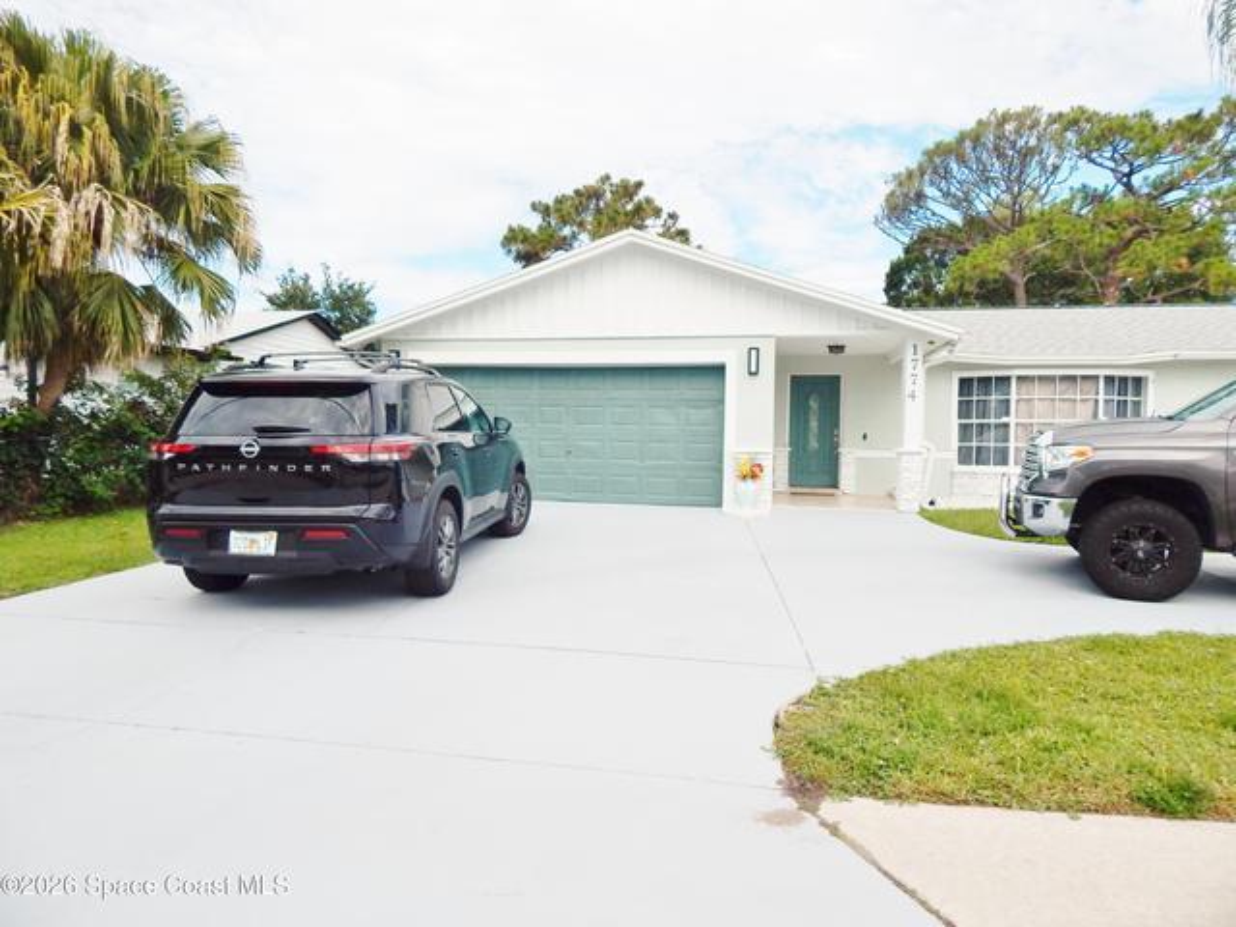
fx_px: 786
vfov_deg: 61.1
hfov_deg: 76.4
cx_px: 618
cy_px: 464
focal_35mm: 22
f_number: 6
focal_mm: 4
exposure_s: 1/400
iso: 125
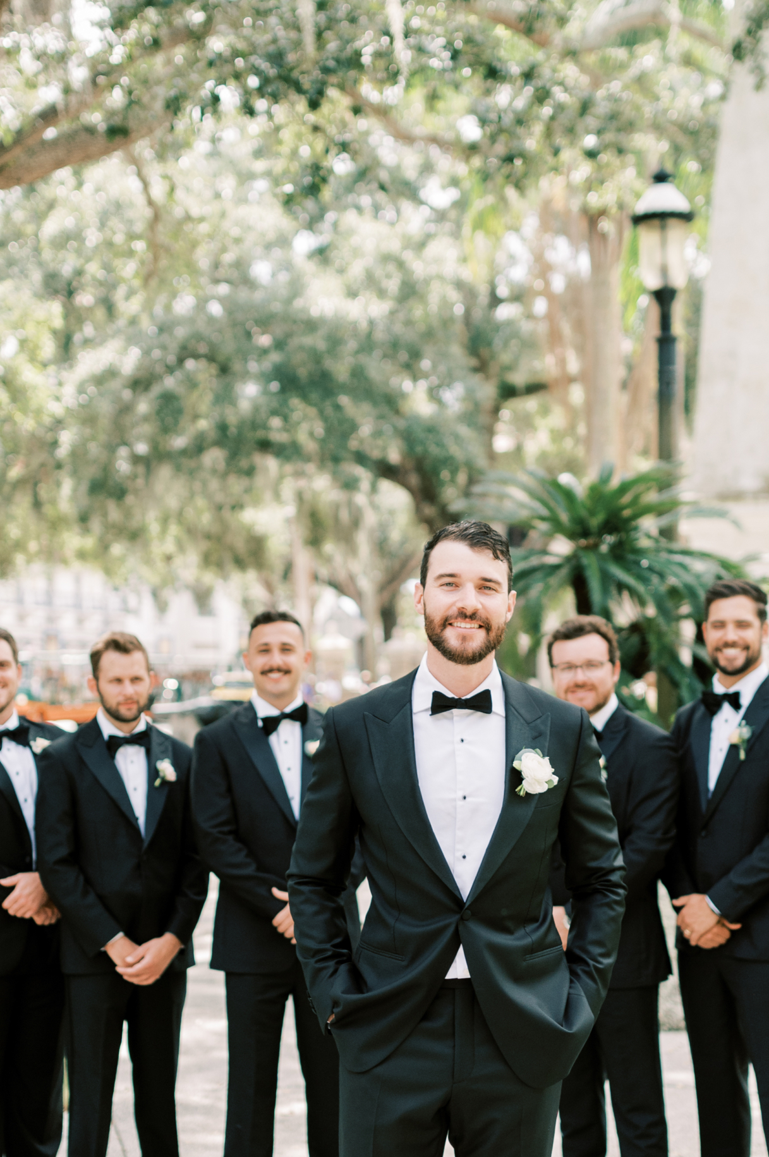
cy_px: 654
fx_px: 2214
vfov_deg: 29.2
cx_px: 435
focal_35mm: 69
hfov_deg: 19.7
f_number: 1.8
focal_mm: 35
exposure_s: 1/2500
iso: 400
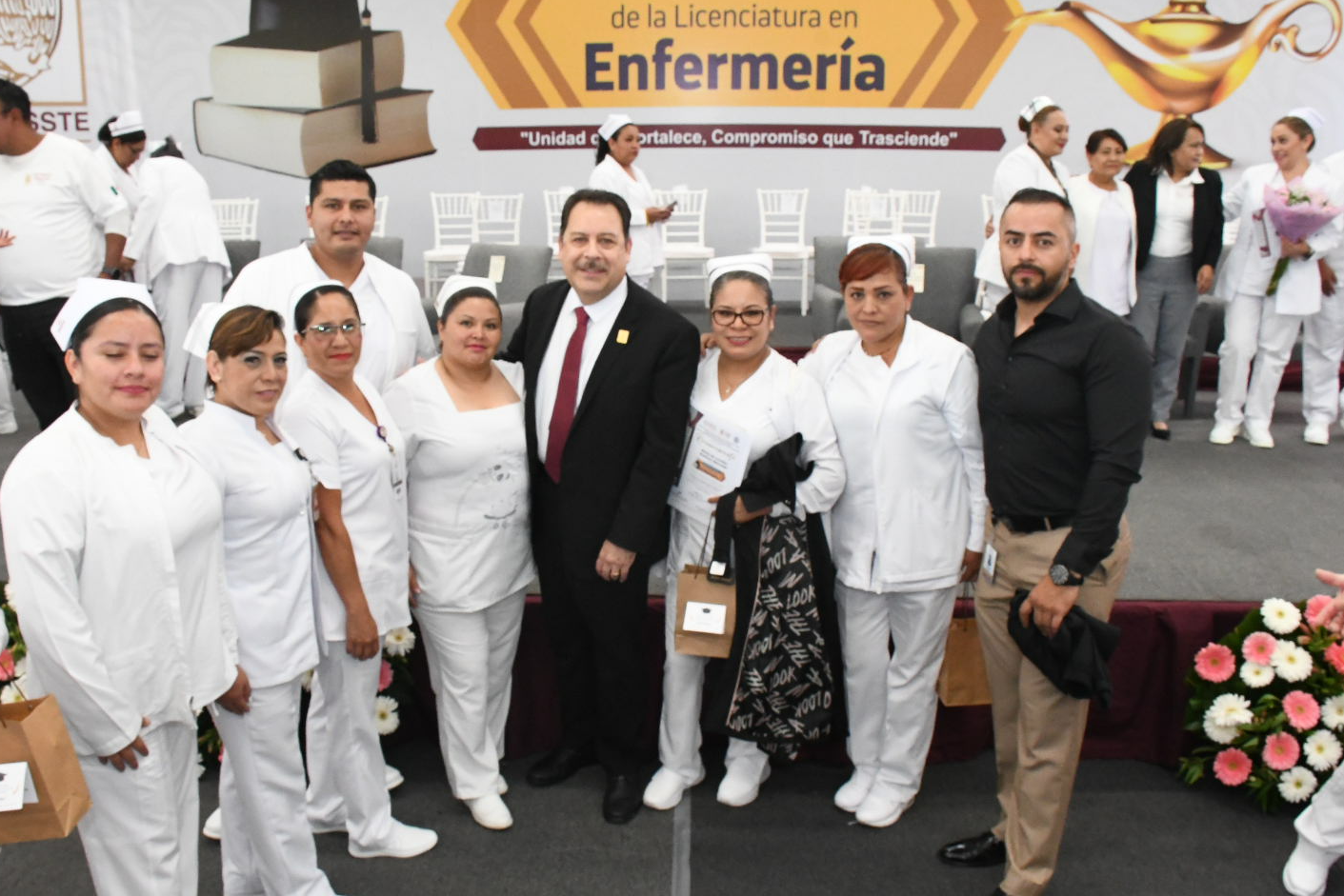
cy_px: 443
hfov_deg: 60.2
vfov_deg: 42.3
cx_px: 621
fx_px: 1157
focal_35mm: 31
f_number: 13
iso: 5000
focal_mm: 18
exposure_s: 1/160
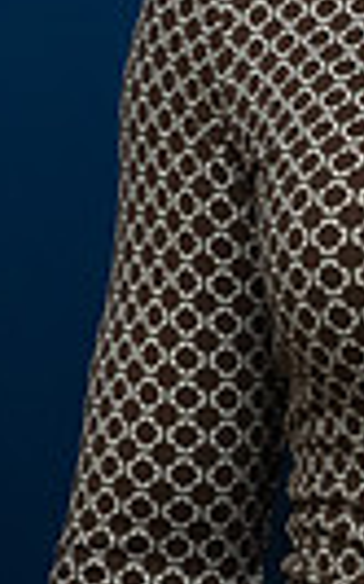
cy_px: -252
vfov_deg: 6.2
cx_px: 544
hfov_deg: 3.9
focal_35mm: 333
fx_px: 5291
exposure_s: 1/1250
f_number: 2.8
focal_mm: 75
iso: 1600
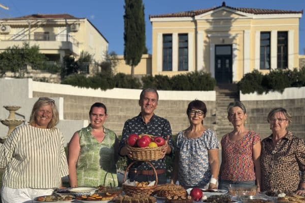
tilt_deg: +2.8
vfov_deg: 25.5
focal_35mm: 53
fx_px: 449
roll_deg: +0.6
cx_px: 159
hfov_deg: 37.5
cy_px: 116
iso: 64
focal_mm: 6.76
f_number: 1.78
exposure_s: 1/4310
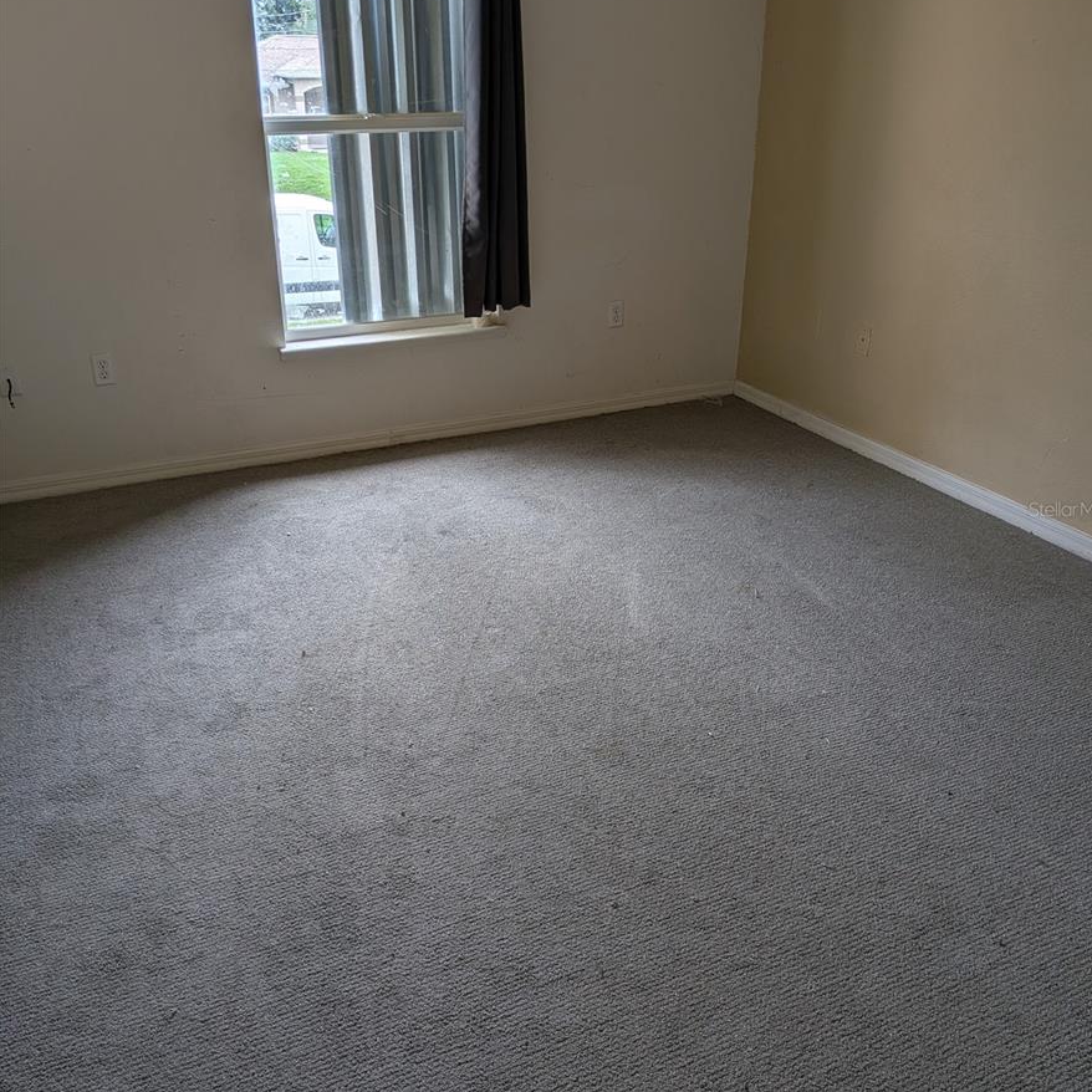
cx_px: 557
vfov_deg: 55.6
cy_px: 509
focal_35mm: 29
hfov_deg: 55.6
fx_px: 1035
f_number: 1.7
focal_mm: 4.53
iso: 32
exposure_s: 1/240
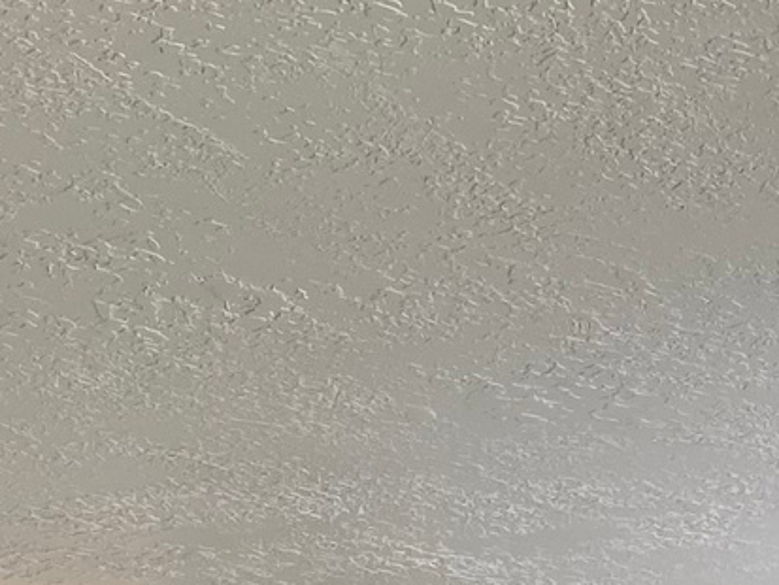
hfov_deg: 15.2
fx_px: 2904
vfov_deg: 10.4
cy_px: 1234
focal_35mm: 129
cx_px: 573
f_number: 1.8
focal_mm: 4.25
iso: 64
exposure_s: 1/120
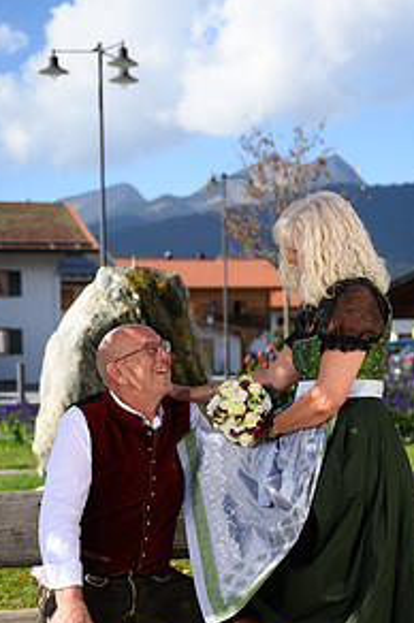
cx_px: 236
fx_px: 1279
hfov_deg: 18.4
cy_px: 440
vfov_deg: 27.1
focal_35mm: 74
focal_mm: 48
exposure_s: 1/1250
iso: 100
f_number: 3.2
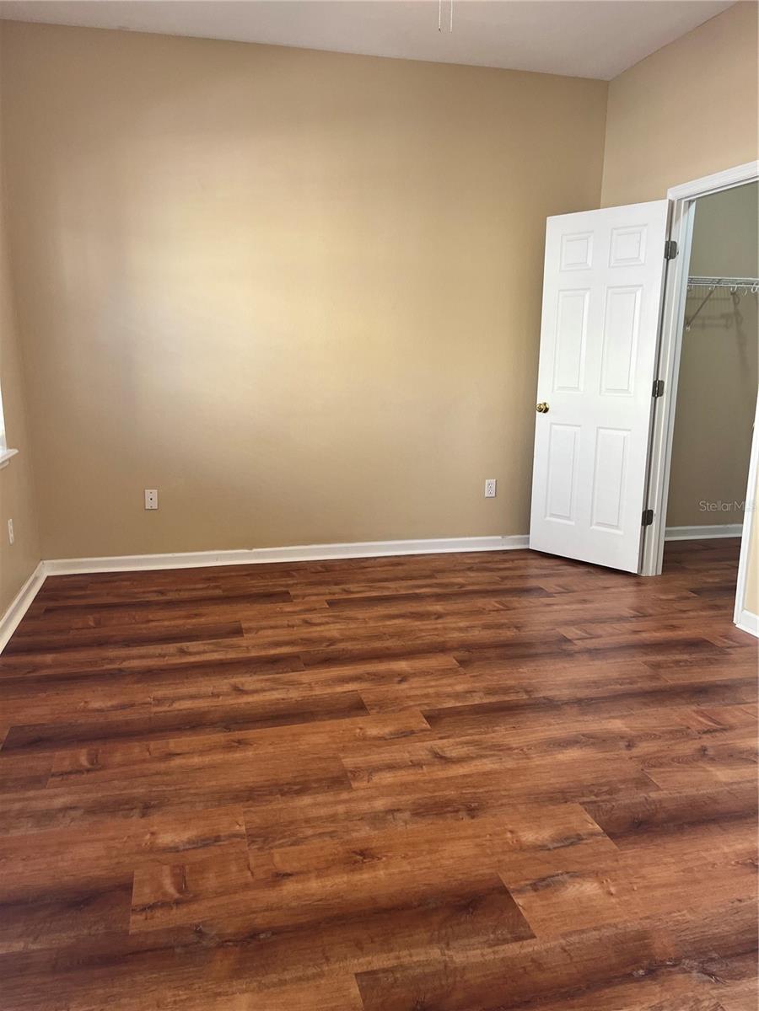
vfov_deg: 67.3
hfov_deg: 53.1
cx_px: 380
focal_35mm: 26
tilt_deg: -11.5
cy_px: 506
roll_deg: -0.6
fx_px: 760
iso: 64
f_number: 1.6
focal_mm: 5.1
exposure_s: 1/60
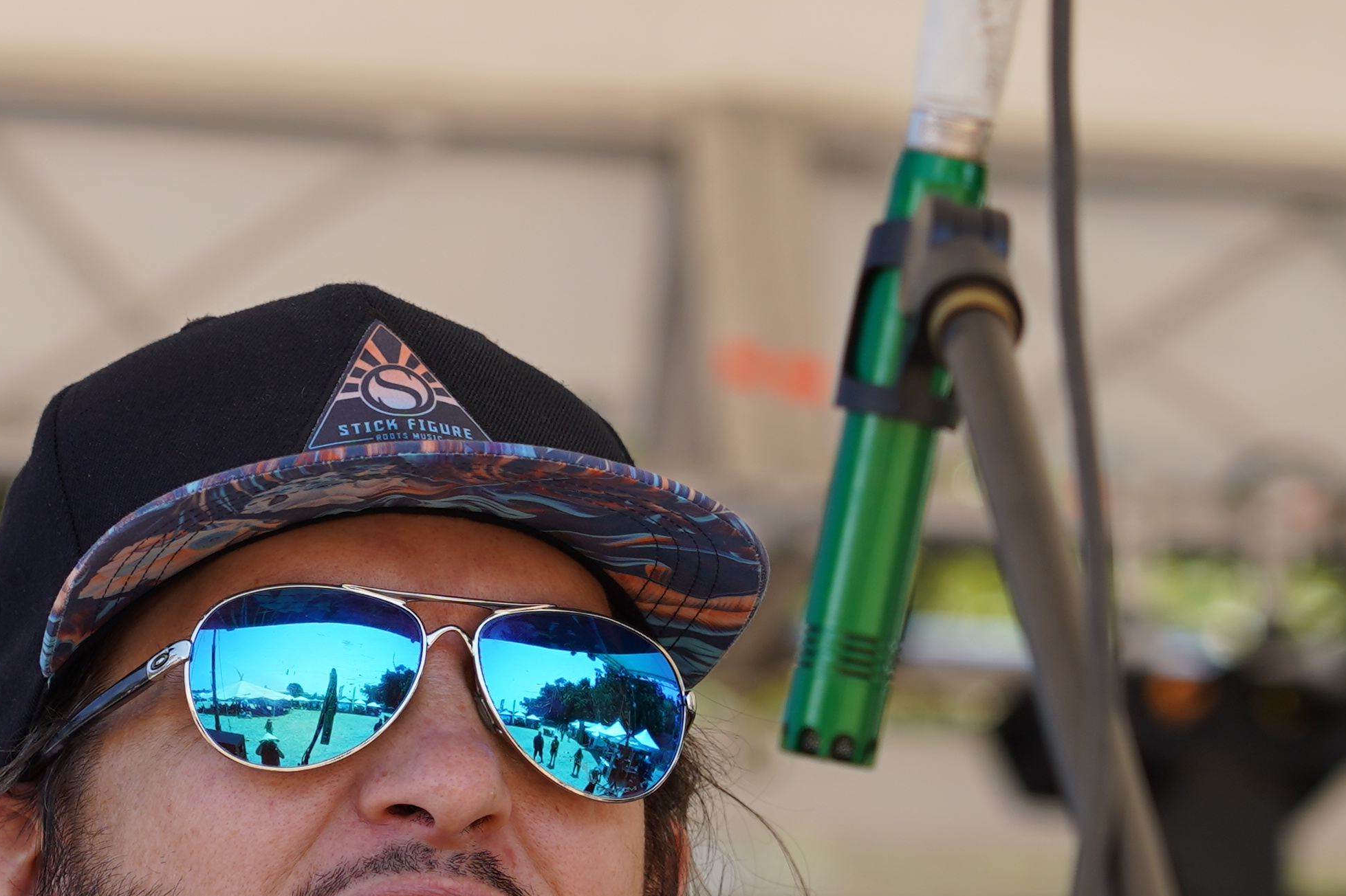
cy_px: 818
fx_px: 12036
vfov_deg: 4.3
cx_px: 96
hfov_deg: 6.4
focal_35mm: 322
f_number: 5
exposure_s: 1/250
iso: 100
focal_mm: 105
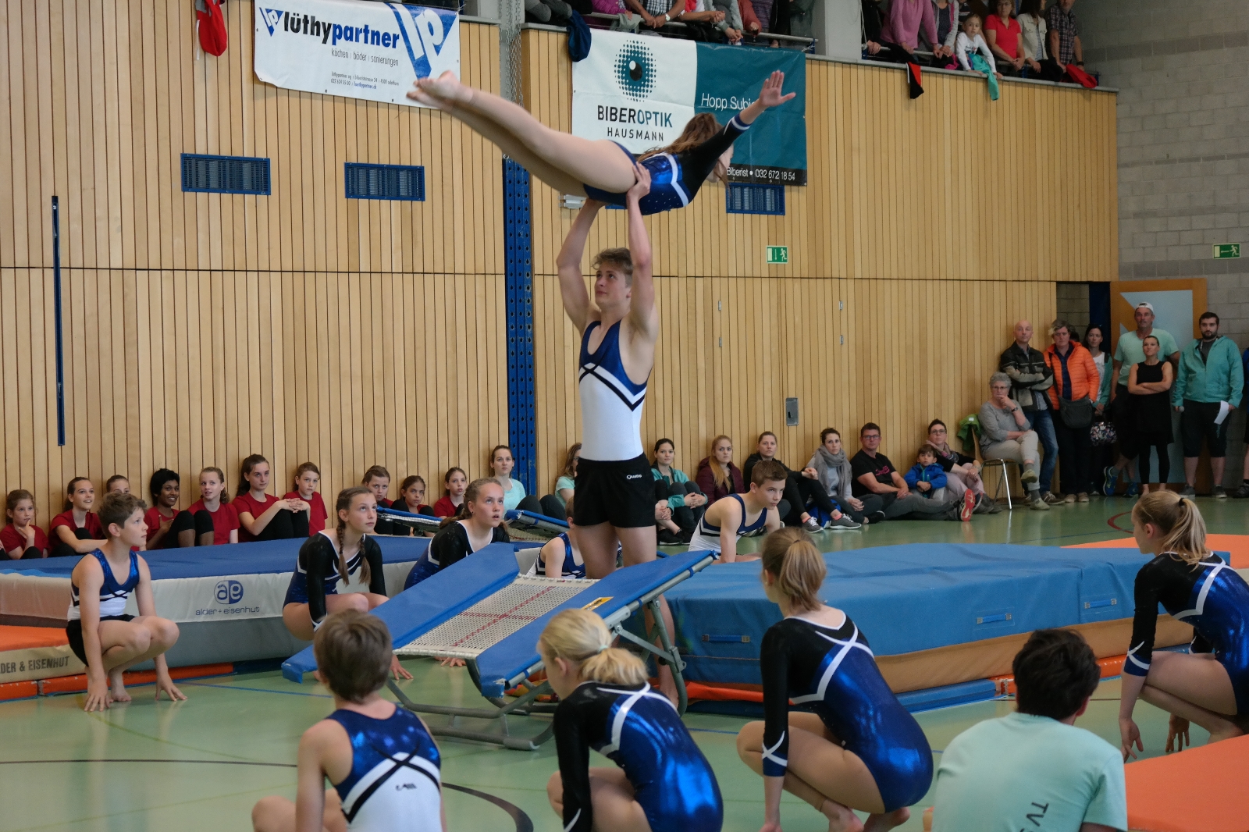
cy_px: 416
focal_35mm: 77
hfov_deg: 26.3
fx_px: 2671
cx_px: 624
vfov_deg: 17.7
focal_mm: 50
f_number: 4
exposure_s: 1/80
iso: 800
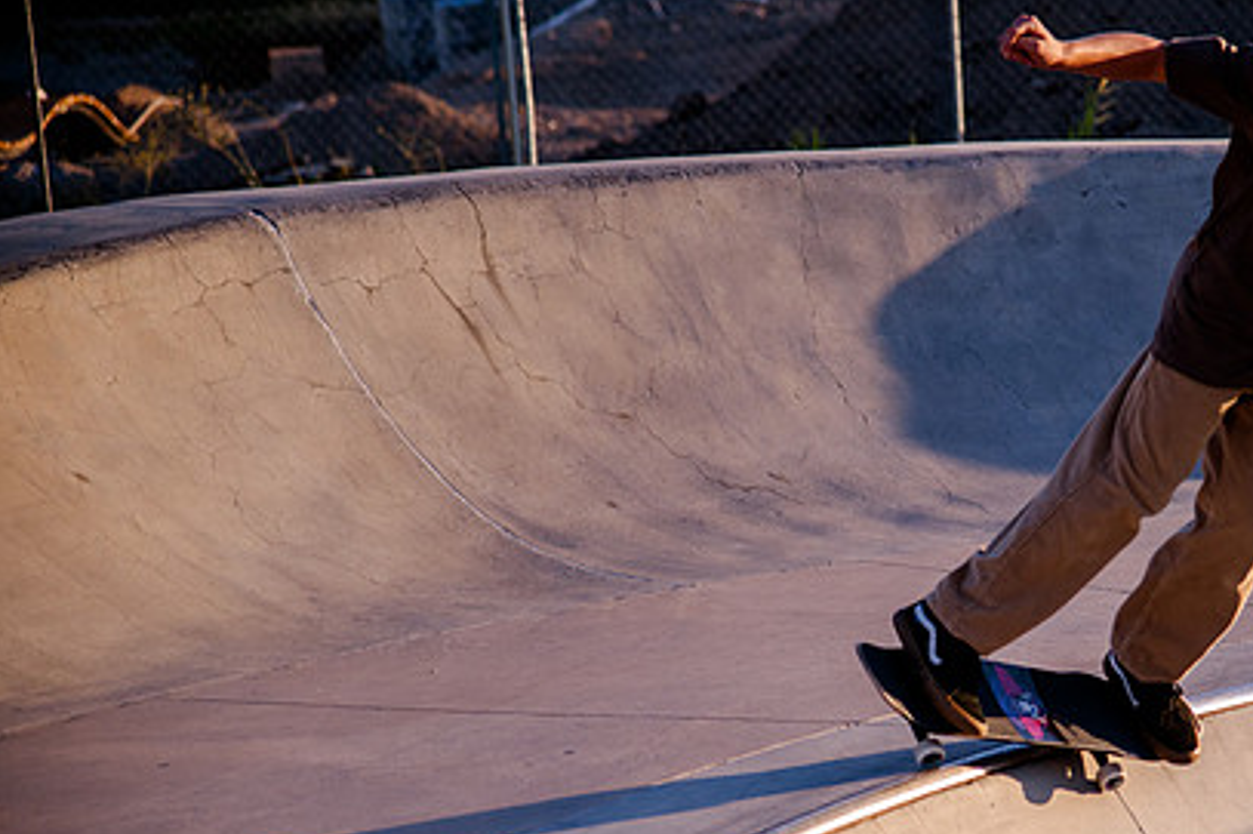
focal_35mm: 155
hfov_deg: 13.2
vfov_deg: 8.8
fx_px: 5392
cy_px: 618
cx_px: 983
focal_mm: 98
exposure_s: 1/3200
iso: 1000
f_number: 4
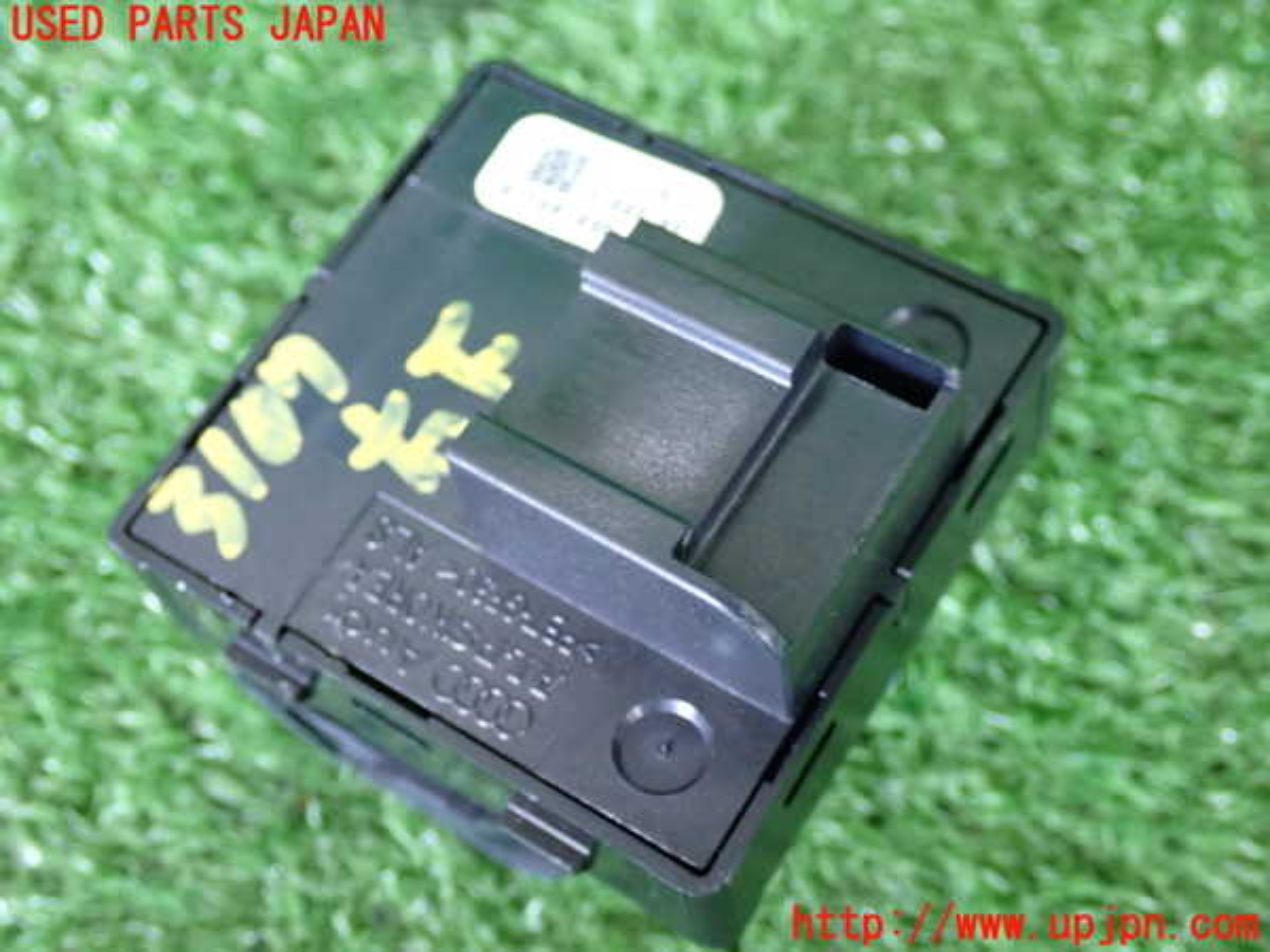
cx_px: 635
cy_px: 476
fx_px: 1981
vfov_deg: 27.0
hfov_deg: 35.5
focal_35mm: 54
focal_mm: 9.65
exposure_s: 1/50
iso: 1250
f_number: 3.3
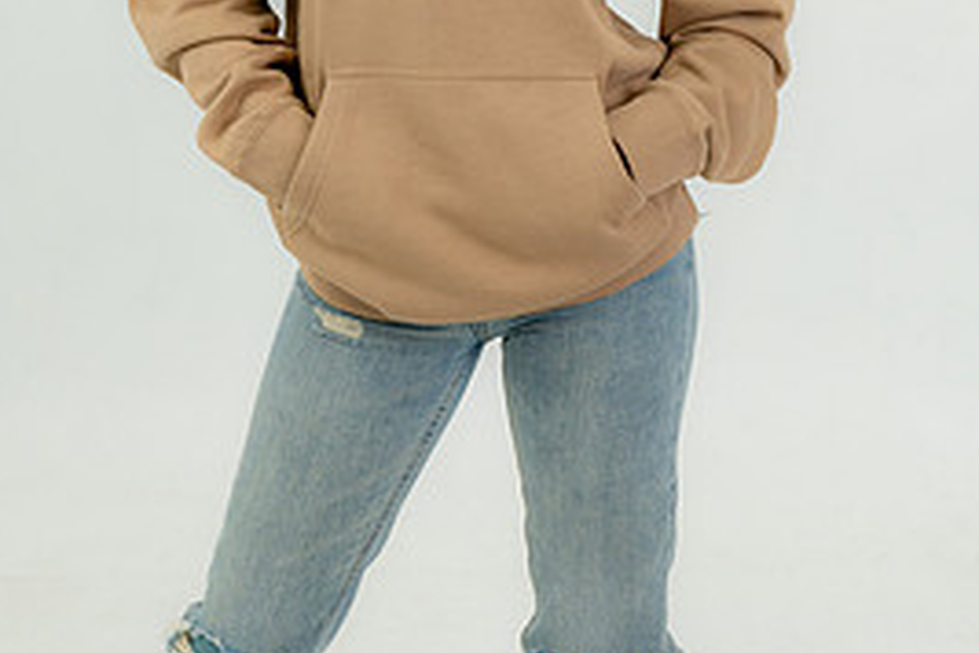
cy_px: -55
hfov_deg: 23.6
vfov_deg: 15.5
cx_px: 499
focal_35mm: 86
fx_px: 2339
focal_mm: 51
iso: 800
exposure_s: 1/160
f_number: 8
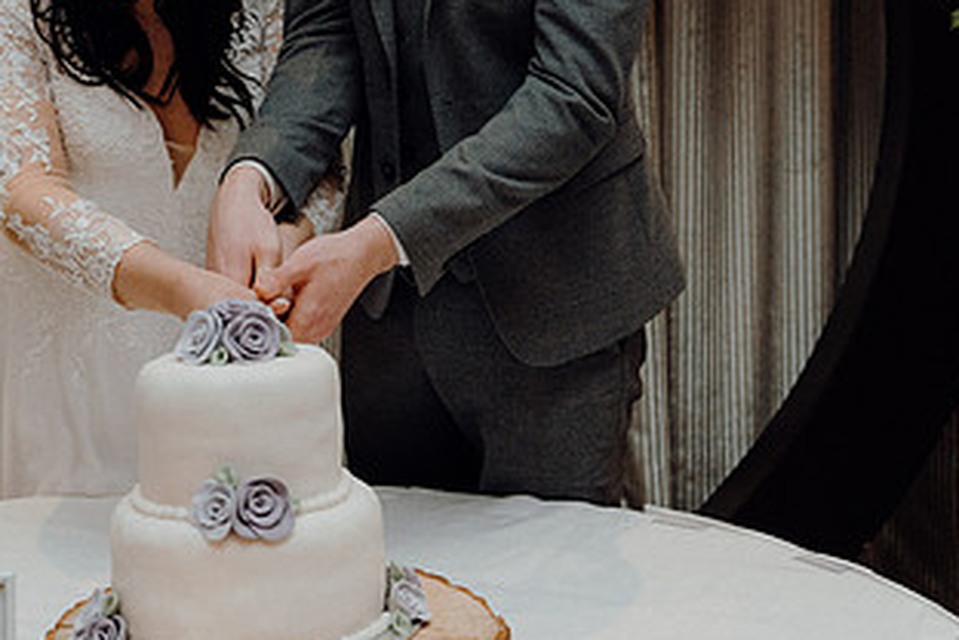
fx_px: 2078
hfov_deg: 25.9
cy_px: 91
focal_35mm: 78
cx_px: 363
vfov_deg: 17.3
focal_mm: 42
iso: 2500
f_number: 3.5
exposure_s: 1/200
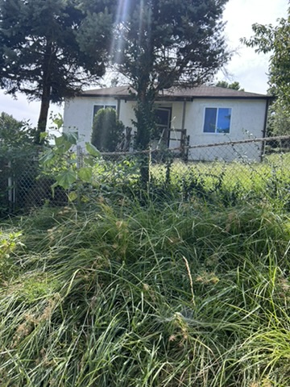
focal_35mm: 26
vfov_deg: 67.3
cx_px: 145
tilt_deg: +0.3
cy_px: 194
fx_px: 290
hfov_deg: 53.1
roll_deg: -4.0
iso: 50
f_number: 1.5
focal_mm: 5.7
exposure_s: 1/1295
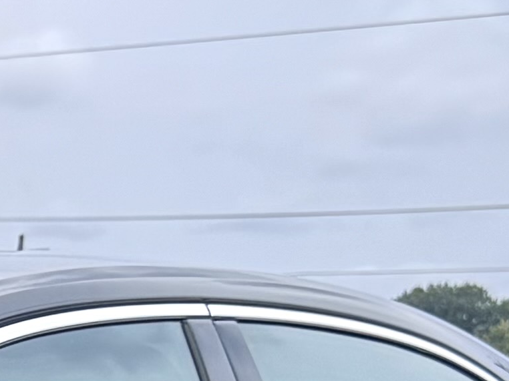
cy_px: 901
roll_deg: +0.0
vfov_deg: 7.7
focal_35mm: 180
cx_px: -884
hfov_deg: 9.3
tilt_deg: -10.7
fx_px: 2646
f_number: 1.78
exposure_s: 1/1678
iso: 80
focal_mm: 6.76
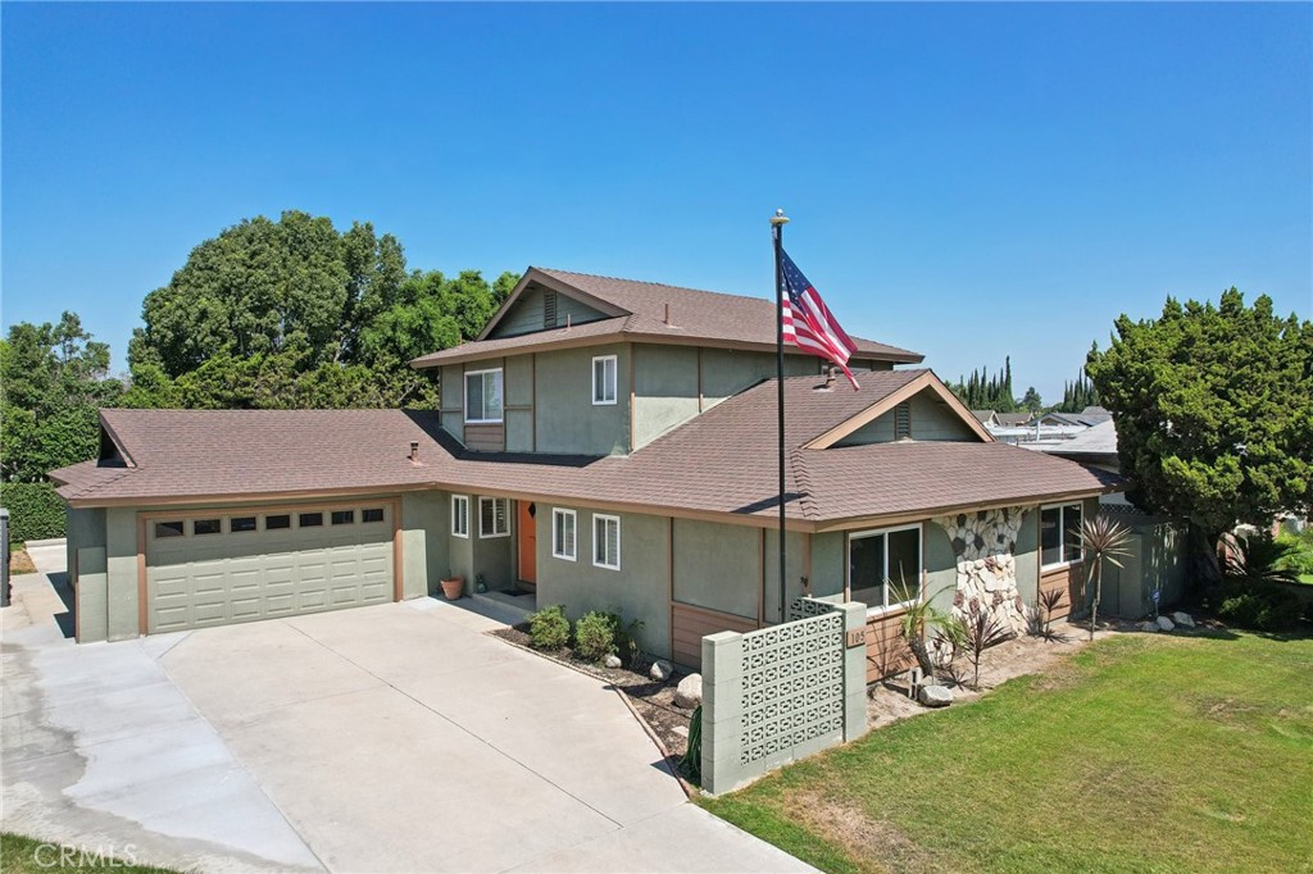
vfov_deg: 57.2
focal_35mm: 22
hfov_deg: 78.6
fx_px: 802
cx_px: 656
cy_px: 437
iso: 140
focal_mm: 8.4
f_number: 2.8
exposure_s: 1/3200
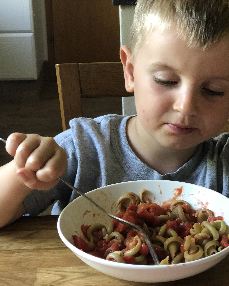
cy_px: 144
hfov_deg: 20.4
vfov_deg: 25.4
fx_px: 635
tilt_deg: -20.4
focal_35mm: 75
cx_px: 154
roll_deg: -0.1
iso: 200
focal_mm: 6.6
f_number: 2.8
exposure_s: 1/30
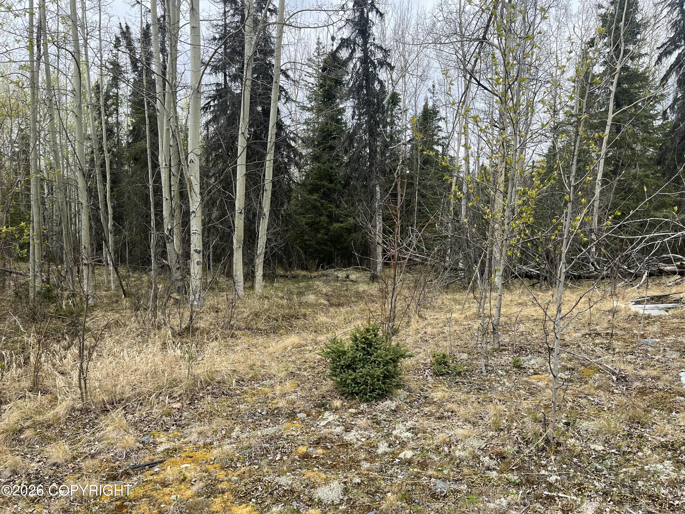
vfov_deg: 53.1
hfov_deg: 67.3
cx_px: 342
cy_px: 257
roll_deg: +1.9
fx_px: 515
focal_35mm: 26
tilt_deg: -2.1
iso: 50
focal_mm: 5.1
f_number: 1.6
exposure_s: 1/1238
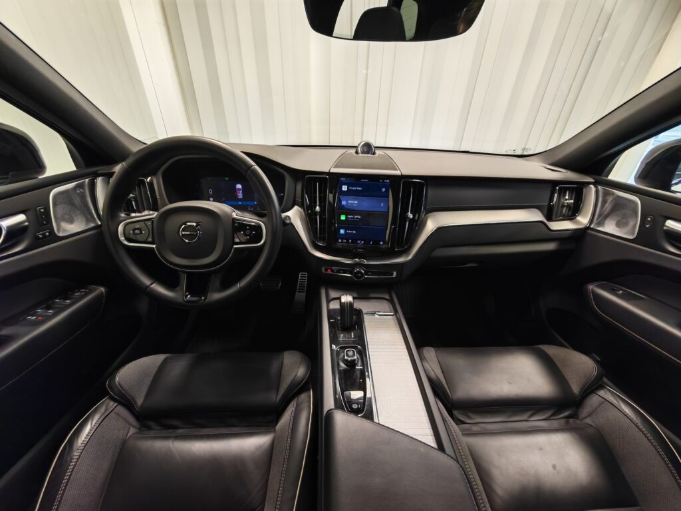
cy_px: 256
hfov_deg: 106.2
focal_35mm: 13
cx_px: 340
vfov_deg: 89.9
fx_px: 256
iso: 200
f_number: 2
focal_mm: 1.82
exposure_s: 1/33
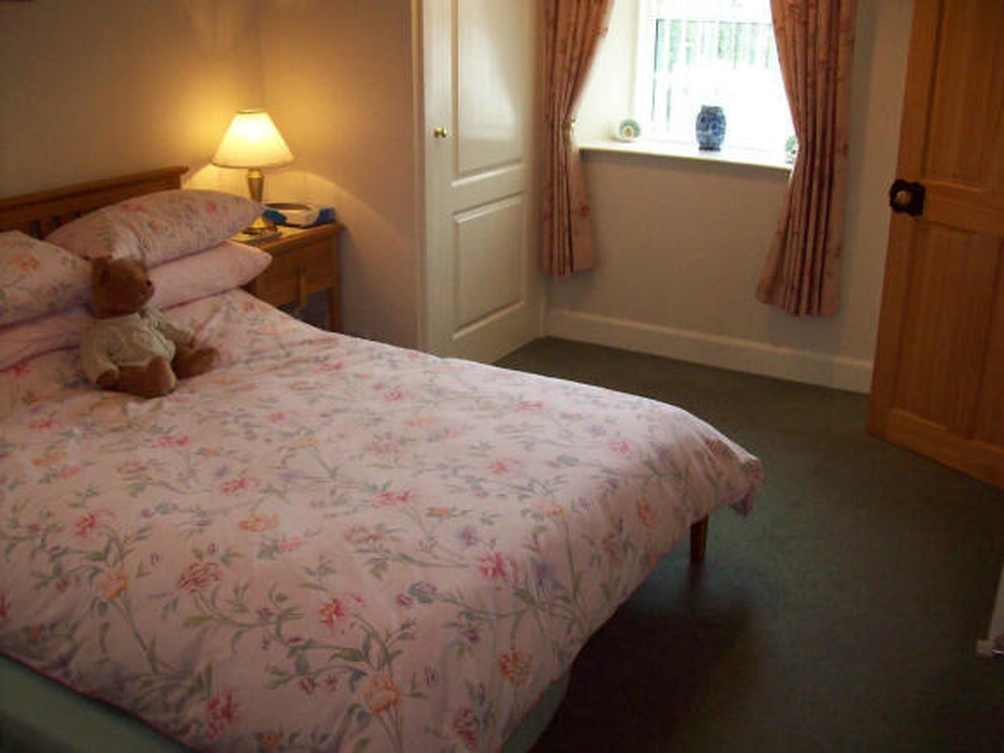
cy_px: 376
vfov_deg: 39.6
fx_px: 1044
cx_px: 502
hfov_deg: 51.4
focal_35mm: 36
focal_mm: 6
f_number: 2.7
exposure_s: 1/64
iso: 200
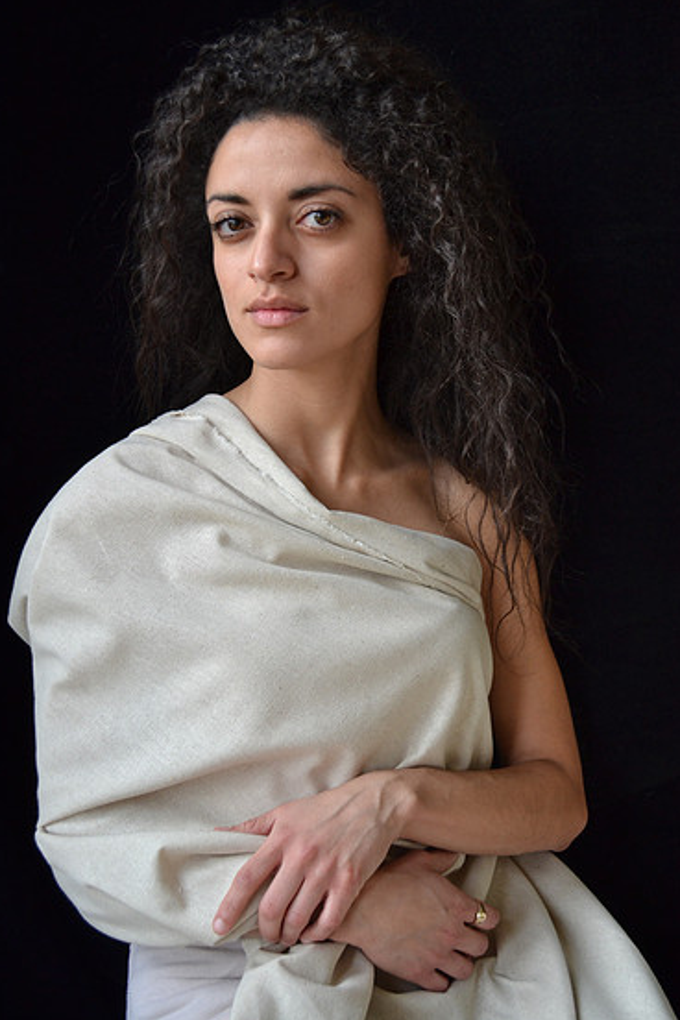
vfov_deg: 47.4
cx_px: 350
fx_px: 1162
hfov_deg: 32.6
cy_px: 514
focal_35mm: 41
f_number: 4.5
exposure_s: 1/80
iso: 400
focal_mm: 26
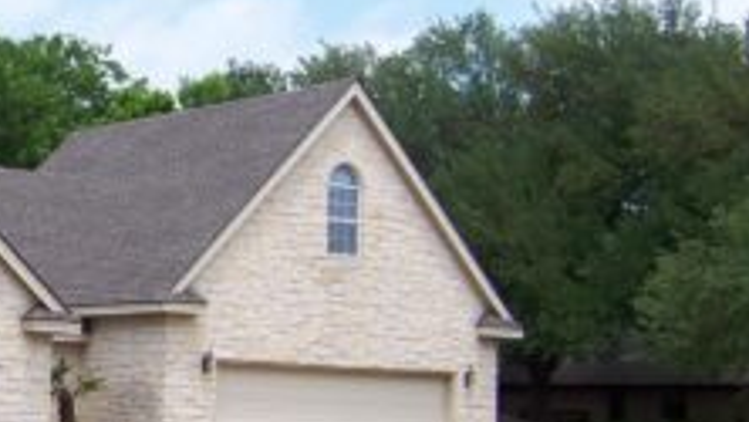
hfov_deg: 21.4
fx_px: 1867
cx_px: -100
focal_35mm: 94
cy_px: 257
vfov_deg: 12.9
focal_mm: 5.85
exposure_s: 1/640
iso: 64
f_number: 2.8
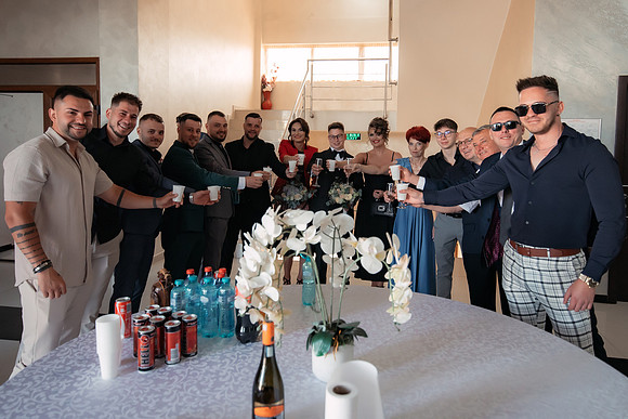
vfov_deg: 48.3
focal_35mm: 27
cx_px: 317
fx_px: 463
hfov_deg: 68.2
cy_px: 166
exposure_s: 1/250
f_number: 2.8
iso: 1600
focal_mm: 22
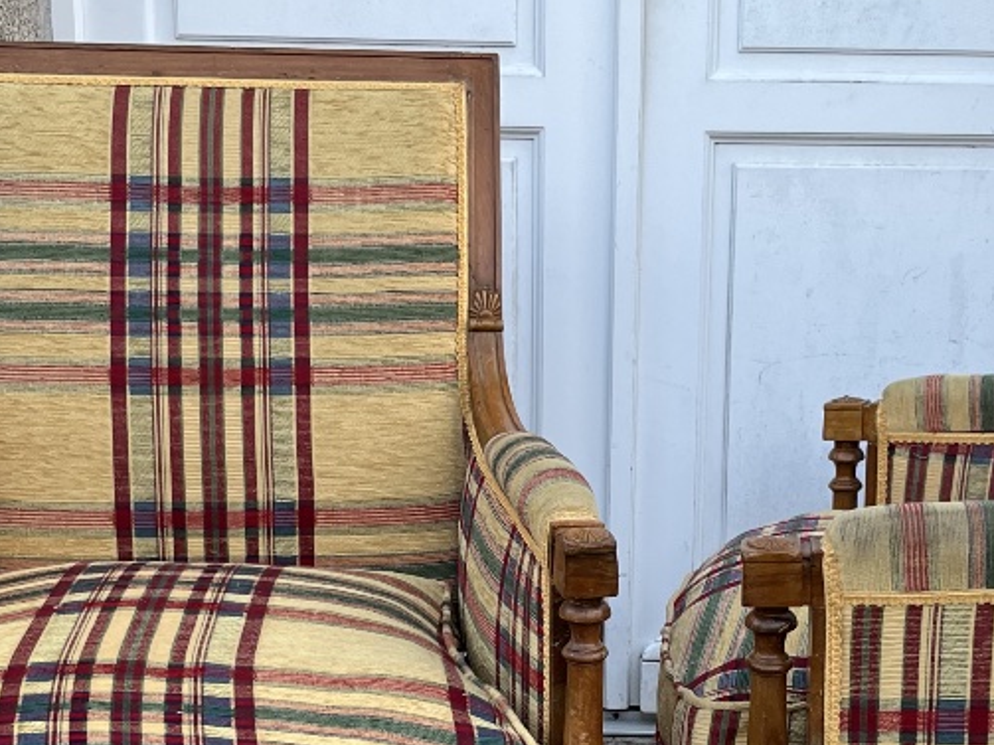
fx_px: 1780
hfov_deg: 31.1
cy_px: 587
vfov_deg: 23.3
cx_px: 611
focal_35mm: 62
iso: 64
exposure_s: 1/122
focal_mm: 5.1
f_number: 1.6
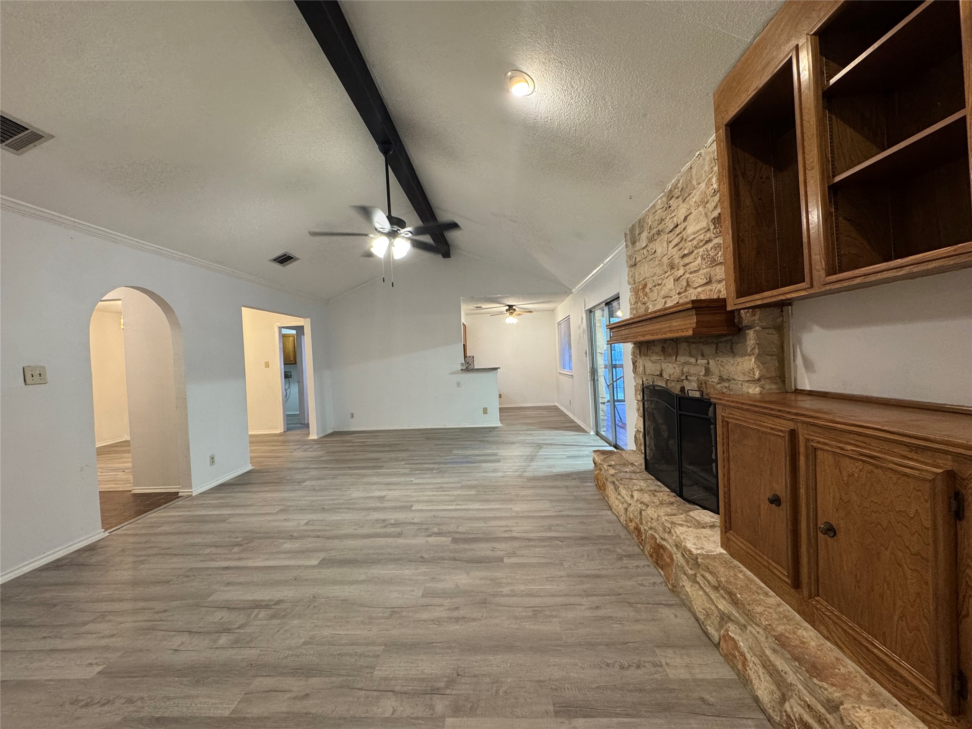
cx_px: 486
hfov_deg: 102.1
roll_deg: +2.6
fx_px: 393
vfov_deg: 85.7
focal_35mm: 14
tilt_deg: -1.4
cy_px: 364
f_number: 2.2
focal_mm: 2.22
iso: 250
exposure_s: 1/60
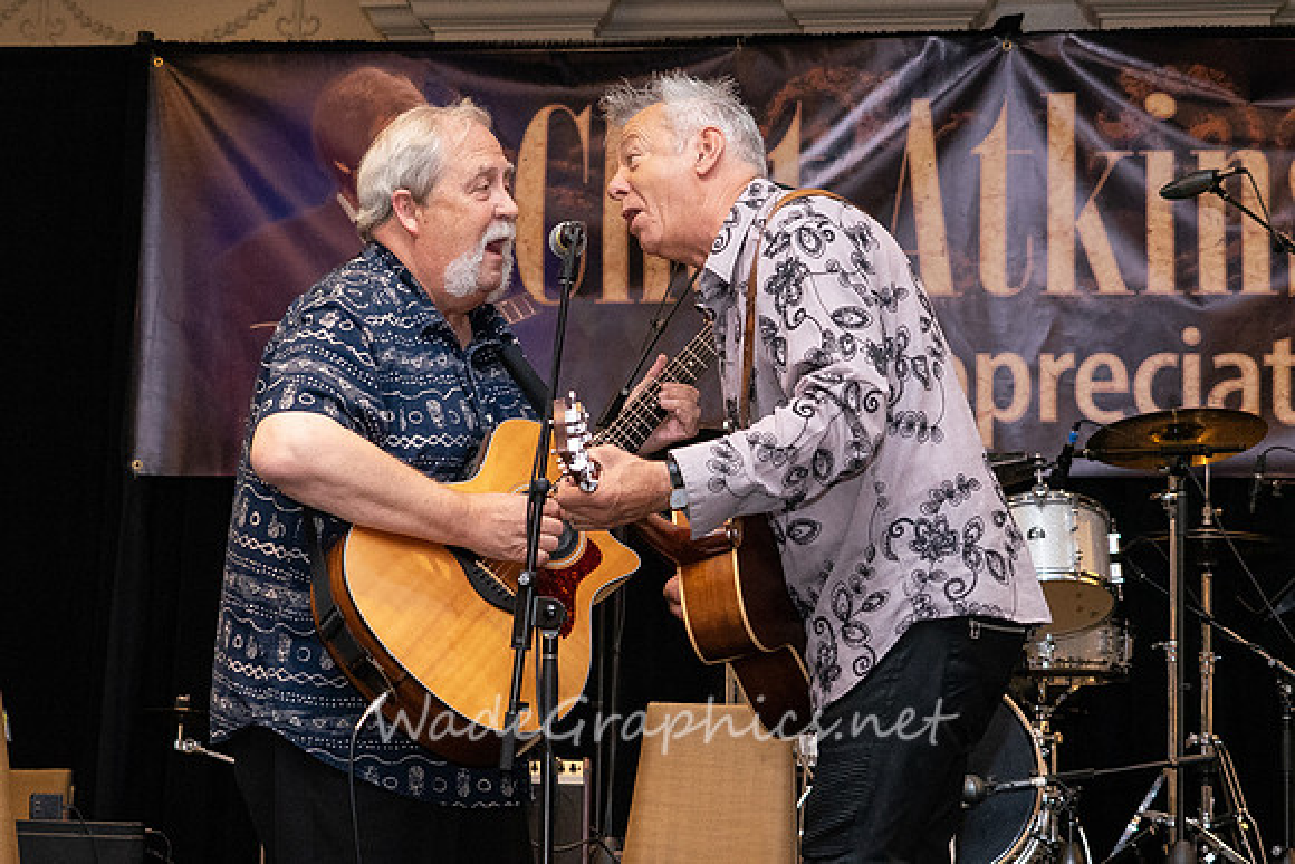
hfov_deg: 21.3
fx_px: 3450
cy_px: 464
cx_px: 644
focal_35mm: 96
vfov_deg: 14.3
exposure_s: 1/200
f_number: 5
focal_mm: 65
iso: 4000
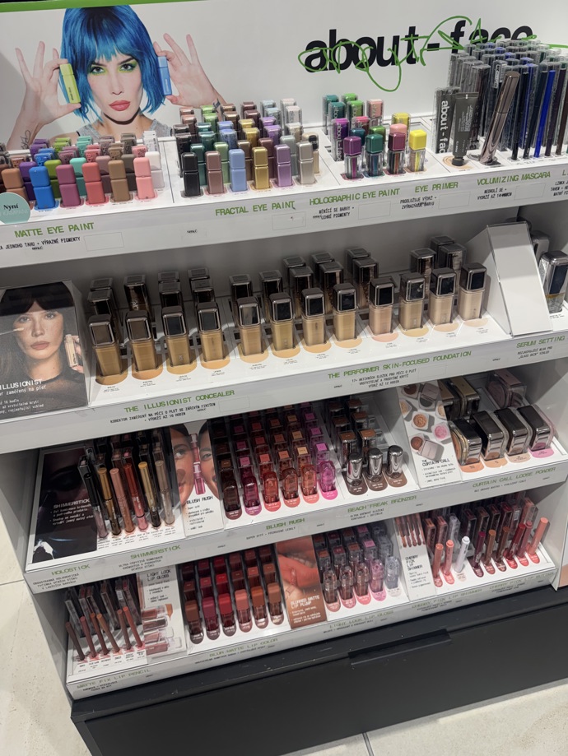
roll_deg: +3.5
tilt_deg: -33.8
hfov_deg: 56.8
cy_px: 378
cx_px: 284
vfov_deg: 71.6
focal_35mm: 24
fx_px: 525
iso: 64
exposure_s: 1/100
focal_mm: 6.76
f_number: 1.78
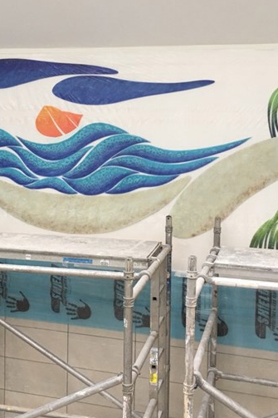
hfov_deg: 28.0
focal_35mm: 48
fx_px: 556
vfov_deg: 41.0
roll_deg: -0.9
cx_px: 109
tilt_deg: -5.4
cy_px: 175
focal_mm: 4.15
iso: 40
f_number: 2.2
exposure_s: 1/33
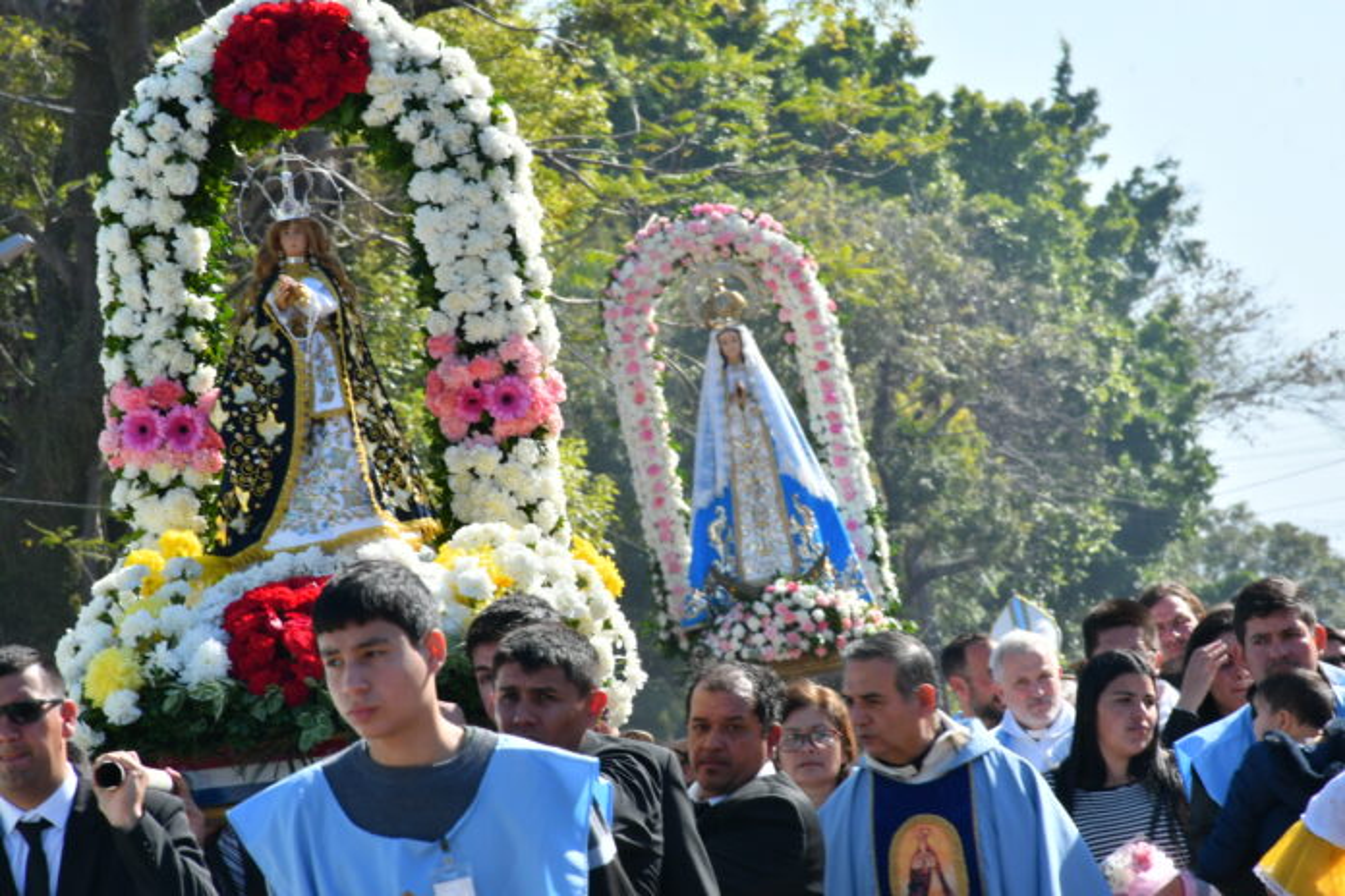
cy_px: 448
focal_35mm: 210
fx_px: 7845
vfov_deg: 6.5
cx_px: 672
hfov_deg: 9.8
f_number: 13
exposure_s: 1/125
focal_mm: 140
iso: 200
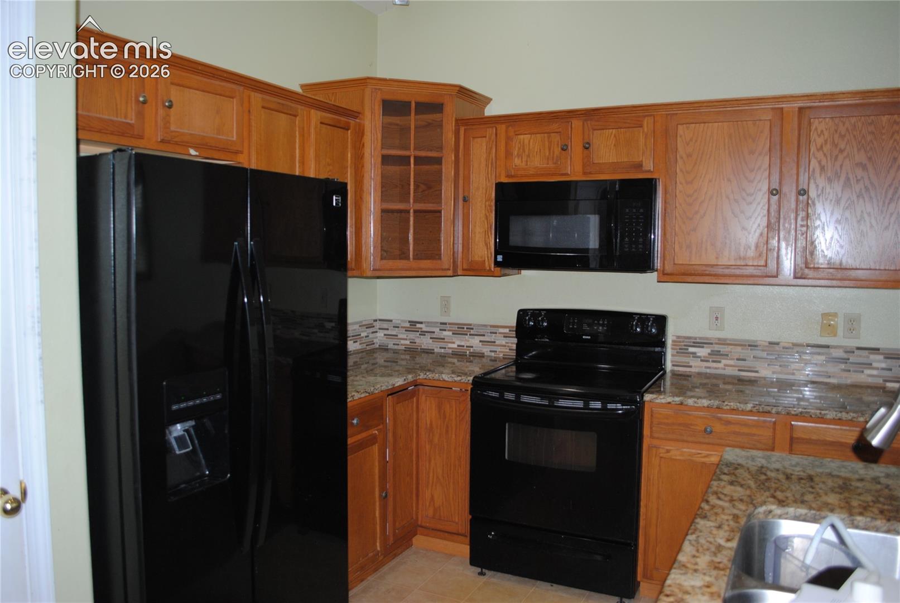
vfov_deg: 48.1
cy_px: 302
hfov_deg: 67.3
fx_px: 676
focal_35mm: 27
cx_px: 450
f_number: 3.5
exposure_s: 1/60
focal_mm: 18
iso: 200
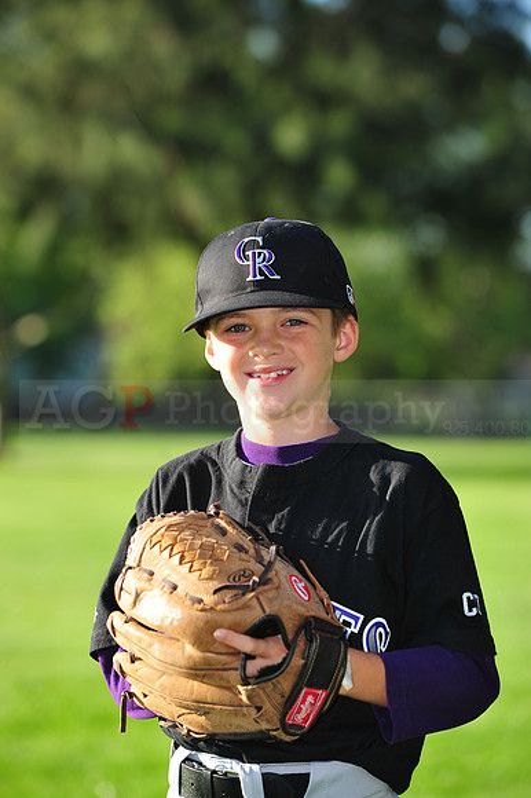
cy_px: 399
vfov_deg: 13.3
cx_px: 266
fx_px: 3433
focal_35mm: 155
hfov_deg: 8.8
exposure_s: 1/400
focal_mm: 155
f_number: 5
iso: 200
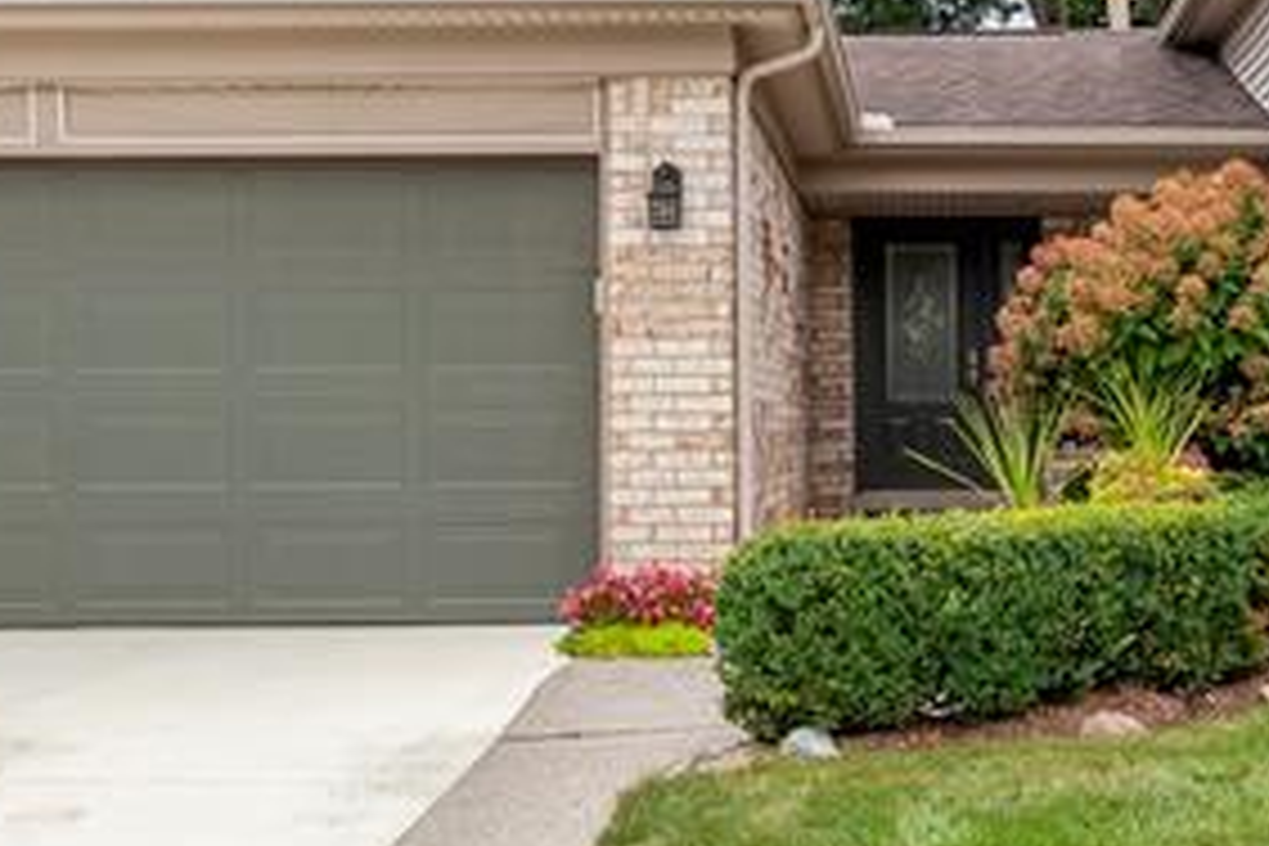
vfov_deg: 23.4
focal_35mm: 58
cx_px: 1012
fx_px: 2044
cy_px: 389
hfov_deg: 33.5
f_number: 4
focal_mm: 16
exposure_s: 1/40
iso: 100
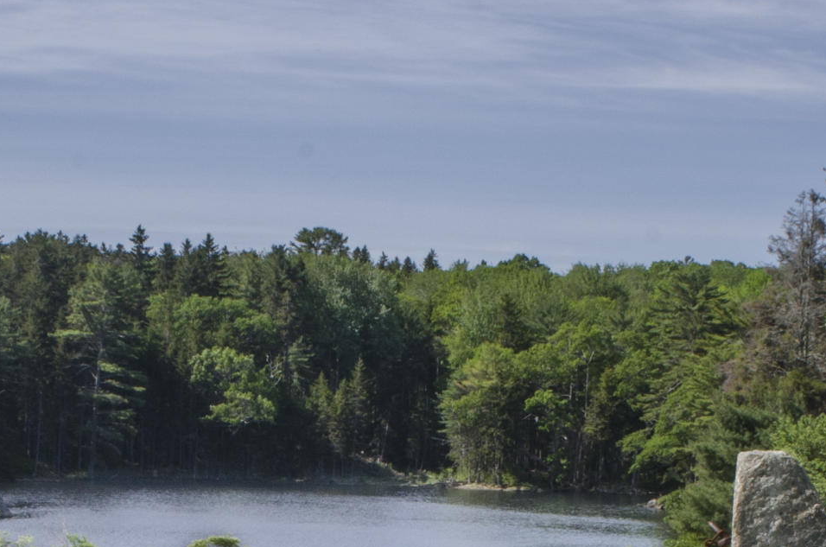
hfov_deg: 18.1
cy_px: 829
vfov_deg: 11.5
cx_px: 309
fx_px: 2587
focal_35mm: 113
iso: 200
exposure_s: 1/80
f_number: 22
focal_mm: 24
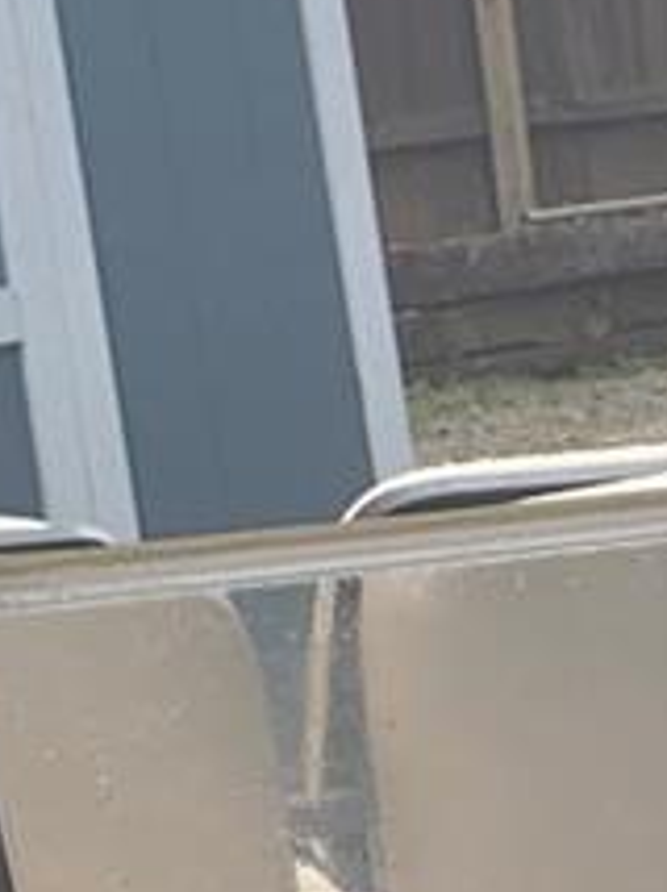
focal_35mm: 187
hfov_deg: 7.8
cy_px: 1467
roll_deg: +5.9
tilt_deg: -14.9
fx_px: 4814
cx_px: 1030
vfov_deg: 10.1
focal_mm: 4.25
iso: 25
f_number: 1.8
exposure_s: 1/573
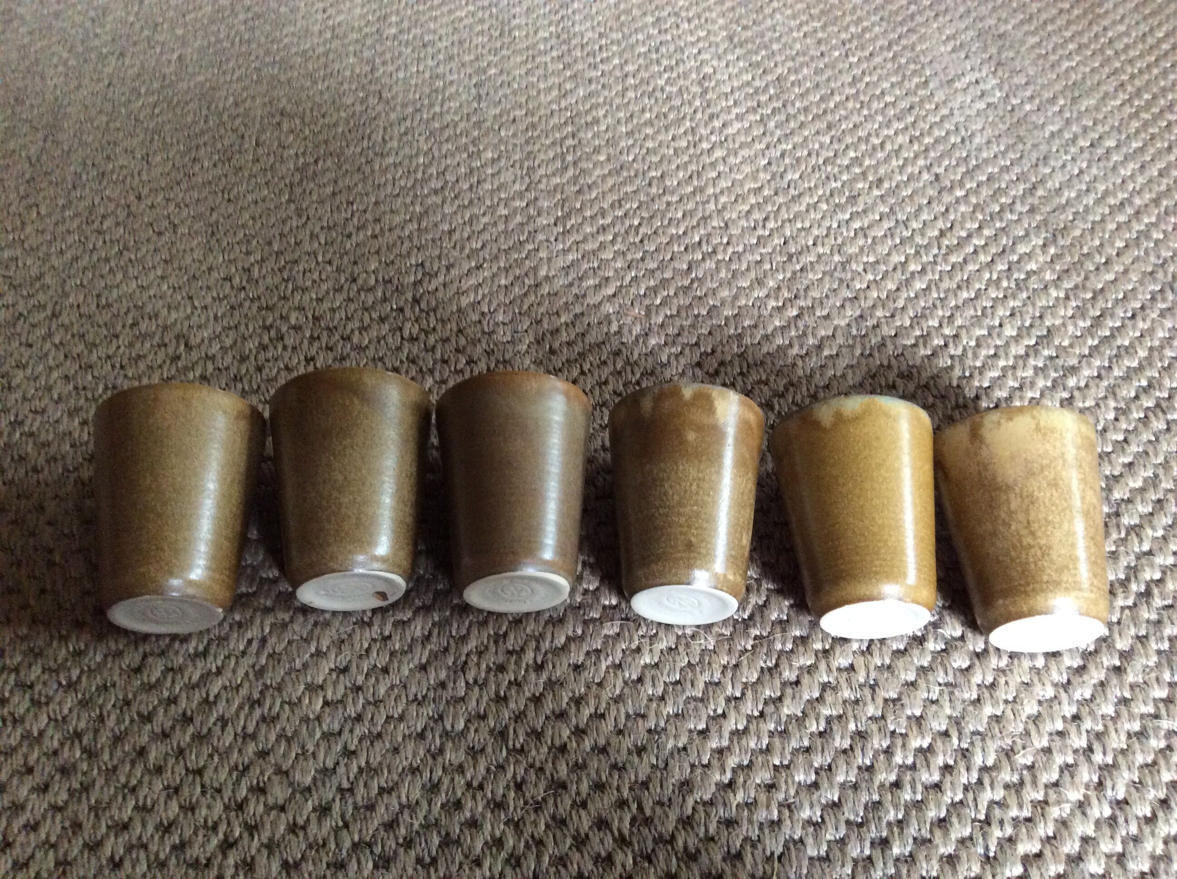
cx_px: 588
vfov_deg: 44.1
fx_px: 1086
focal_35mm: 32
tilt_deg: -53.0
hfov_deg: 56.9
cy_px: 440
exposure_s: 1/25
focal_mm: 3.3
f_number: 2.4
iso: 250
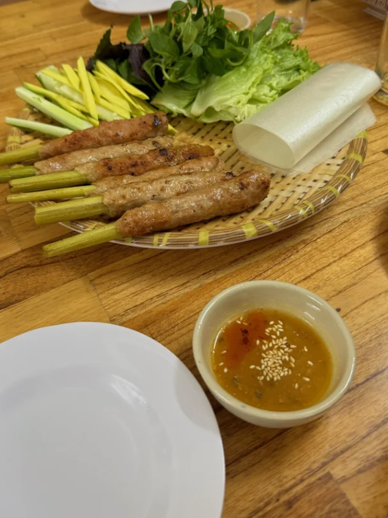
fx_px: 448
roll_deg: +4.1
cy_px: 219
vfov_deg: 59.7
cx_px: 178
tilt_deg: -43.1
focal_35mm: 30
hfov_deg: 46.7
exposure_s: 1/98
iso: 200
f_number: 1.78
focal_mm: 6.76
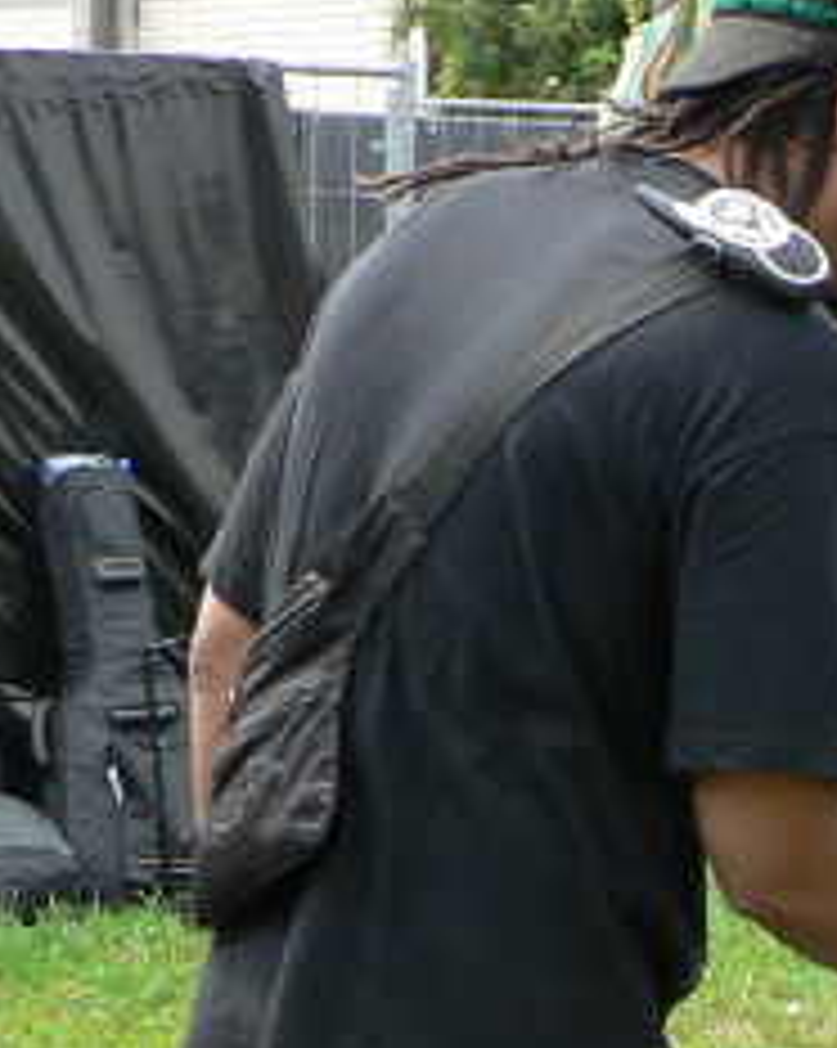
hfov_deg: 16.9
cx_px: 936
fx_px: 2728
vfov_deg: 20.9
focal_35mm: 88
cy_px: 1088
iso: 64
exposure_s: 1/100
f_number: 4
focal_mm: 6
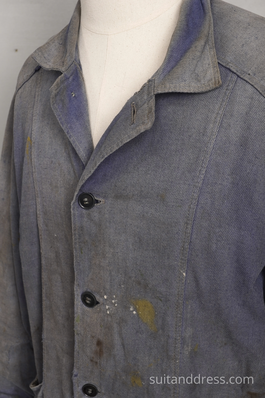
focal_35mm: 48
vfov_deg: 41.1
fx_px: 530
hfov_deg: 28.1
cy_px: 199
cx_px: 132
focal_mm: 32
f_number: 7.1
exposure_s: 1/20
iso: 250
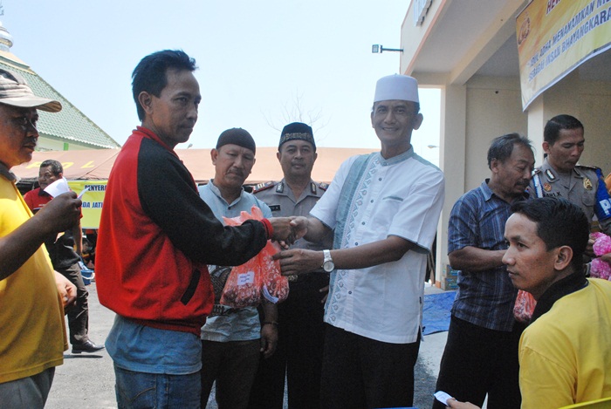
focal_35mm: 30
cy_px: 204
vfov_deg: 43.7
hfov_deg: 61.9
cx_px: 306
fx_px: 510
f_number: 10
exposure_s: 1/800
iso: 800
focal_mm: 20
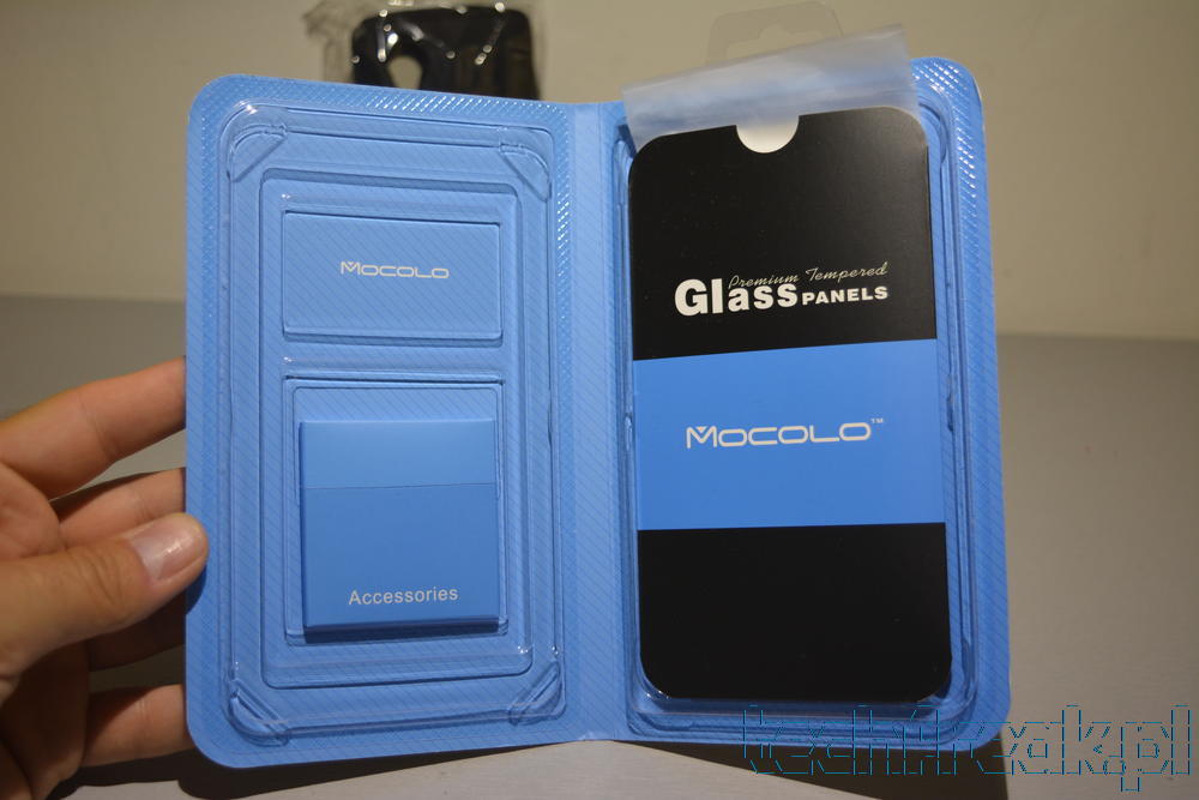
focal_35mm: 45
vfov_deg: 29.9
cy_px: 400
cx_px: 600
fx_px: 1499
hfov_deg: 43.6
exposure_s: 1/80
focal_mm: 30
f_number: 4.2
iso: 400
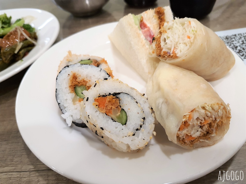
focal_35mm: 26
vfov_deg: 53.1
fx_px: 185
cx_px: 123
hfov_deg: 67.3
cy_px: 92
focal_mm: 4.32
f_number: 1.7
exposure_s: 1/120
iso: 200
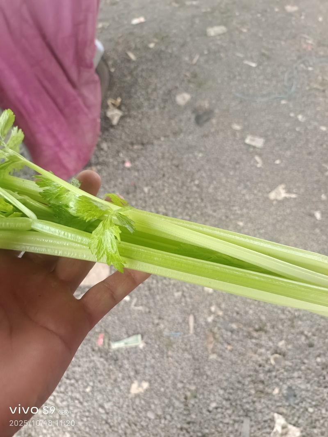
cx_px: 164
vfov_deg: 69.4
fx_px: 316
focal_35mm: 25
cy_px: 218
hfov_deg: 54.9
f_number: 1.79
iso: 766
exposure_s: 1/50
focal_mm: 4.71
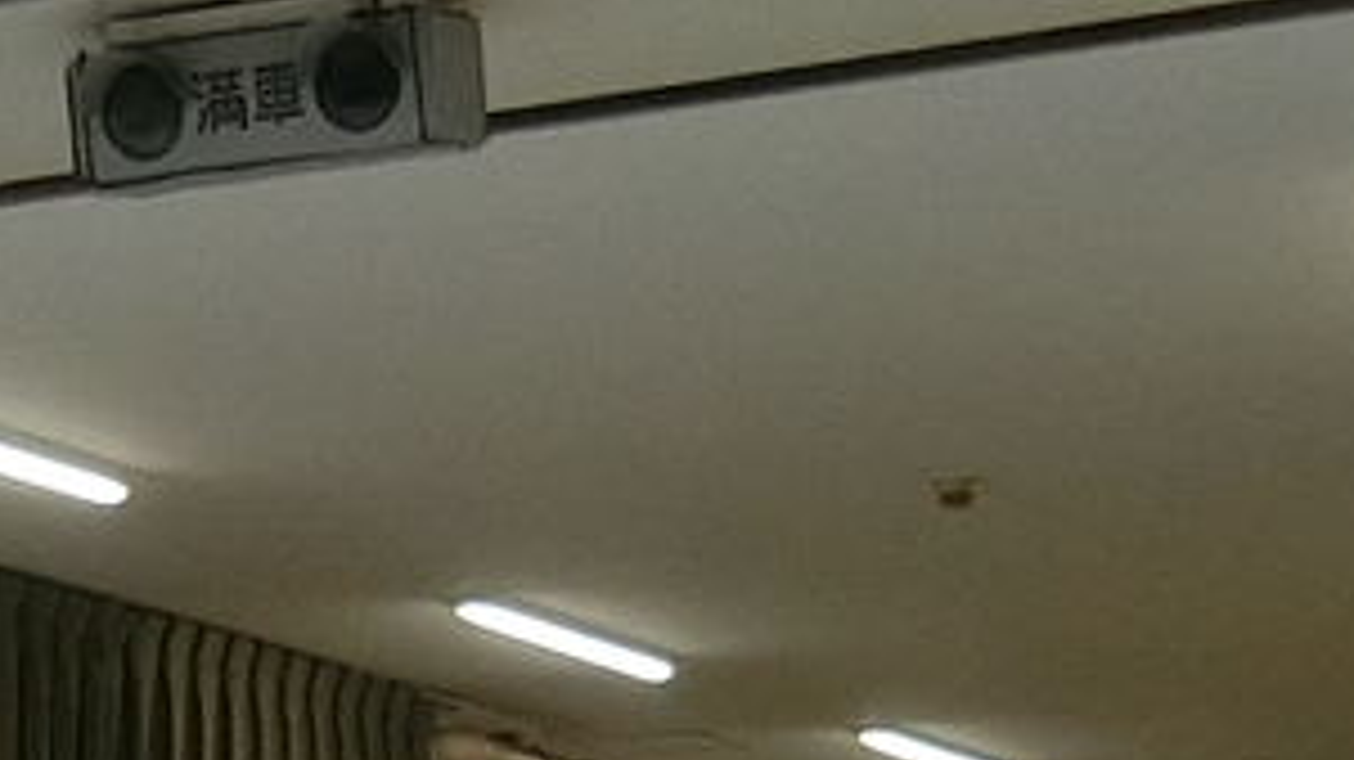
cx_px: 342
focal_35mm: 110
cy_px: 1435
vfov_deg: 10.3
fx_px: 3948
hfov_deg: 19.3
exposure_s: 1/125
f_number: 2.7
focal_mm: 4.06
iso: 250
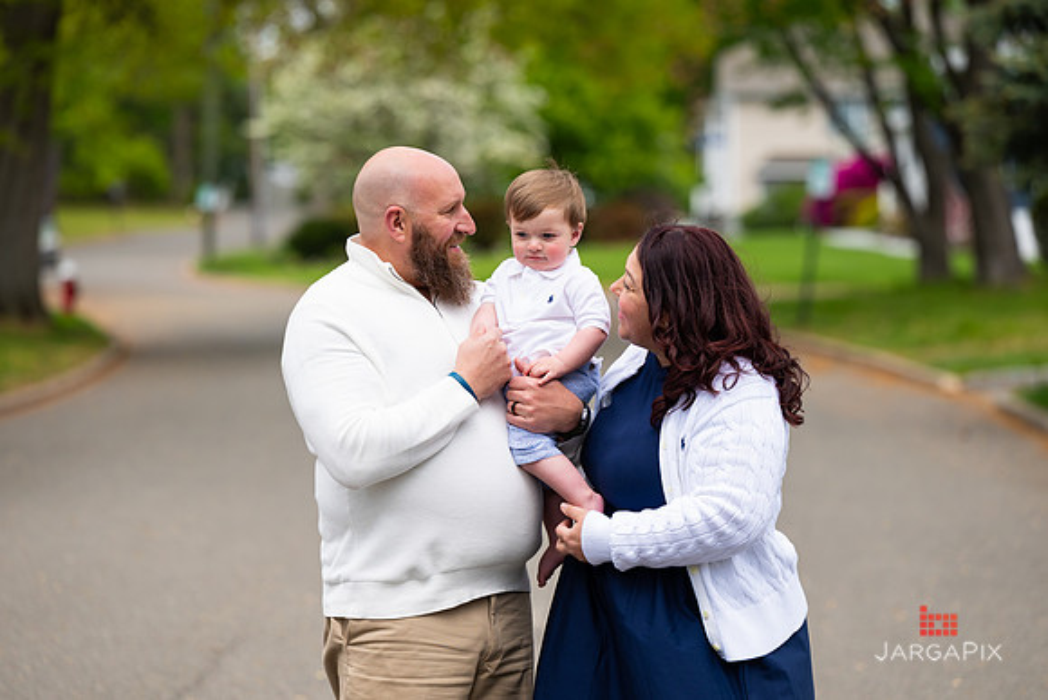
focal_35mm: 137
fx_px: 3978
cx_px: 525
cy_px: 335
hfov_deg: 15.0
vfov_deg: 10.0
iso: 200
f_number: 3.2
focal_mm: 125
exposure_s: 1/2000
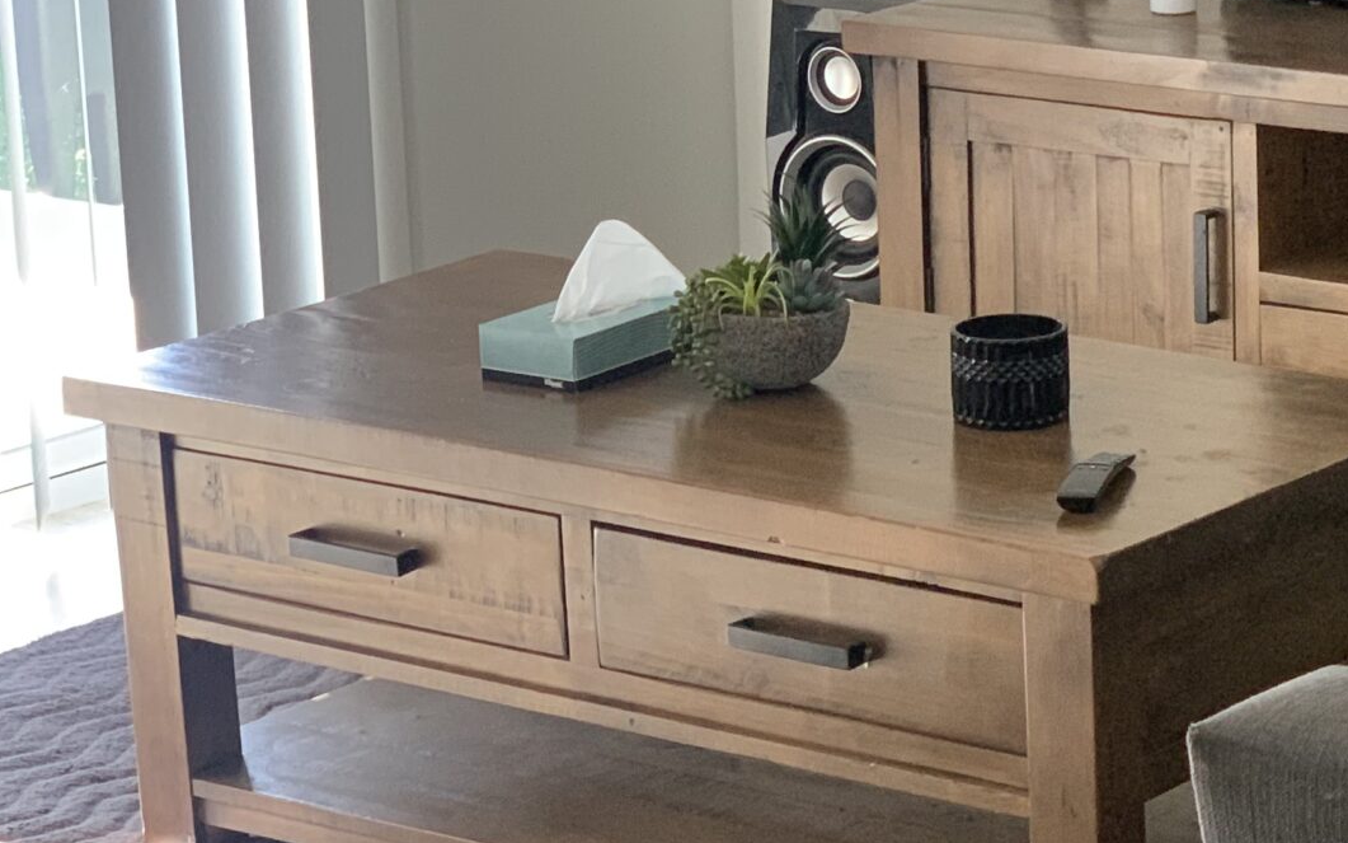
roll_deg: -0.8
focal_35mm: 133
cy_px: 378
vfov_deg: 9.9
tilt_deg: -14.0
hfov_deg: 15.4
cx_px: 1414
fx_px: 4886
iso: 160
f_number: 2.4
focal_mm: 6
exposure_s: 1/60
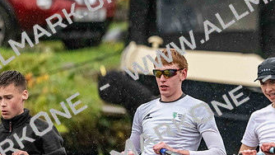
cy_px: 83
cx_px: 225
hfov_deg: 3.0
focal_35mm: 727
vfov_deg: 1.7
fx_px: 5302
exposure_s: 1/2000
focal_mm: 400
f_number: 4.5
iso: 7200
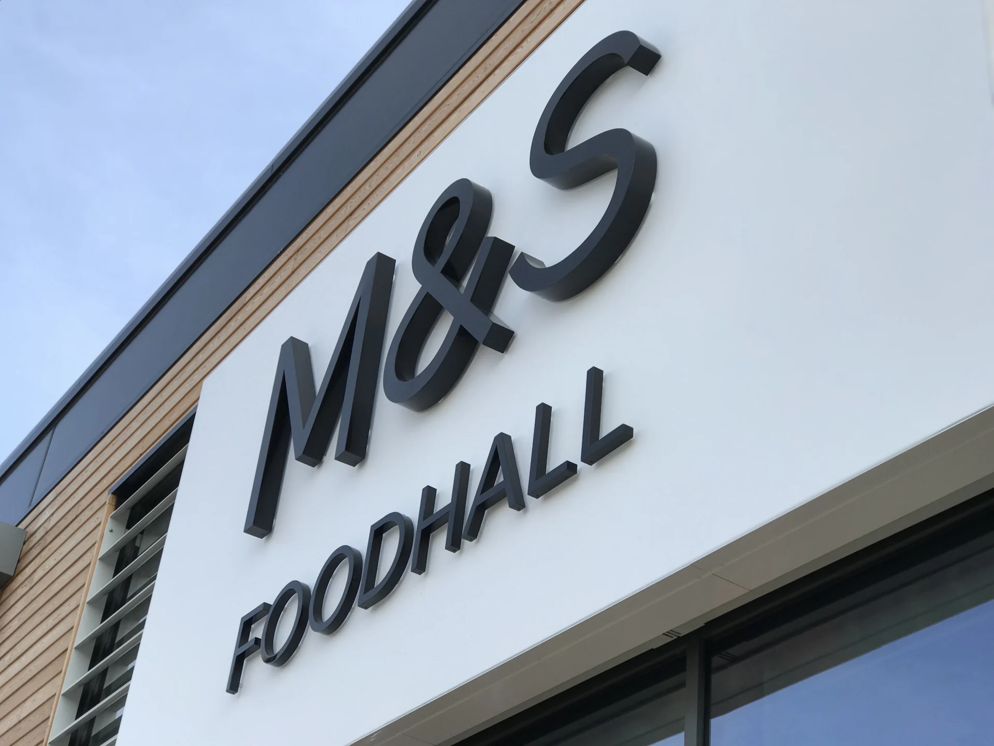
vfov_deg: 25.7
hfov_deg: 33.8
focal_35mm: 57
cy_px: 373
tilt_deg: +34.7
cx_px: 497
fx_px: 1637
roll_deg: -6.1
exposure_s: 1/499
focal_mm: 6.6
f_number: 2.8
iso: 20
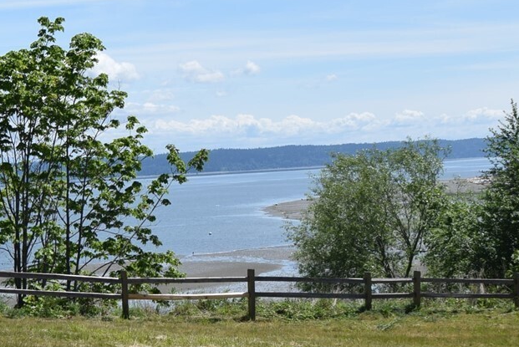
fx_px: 1298
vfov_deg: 15.2
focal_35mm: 90
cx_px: 85
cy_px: 257
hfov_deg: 22.2
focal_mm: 22
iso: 200
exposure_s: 1/500
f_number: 8
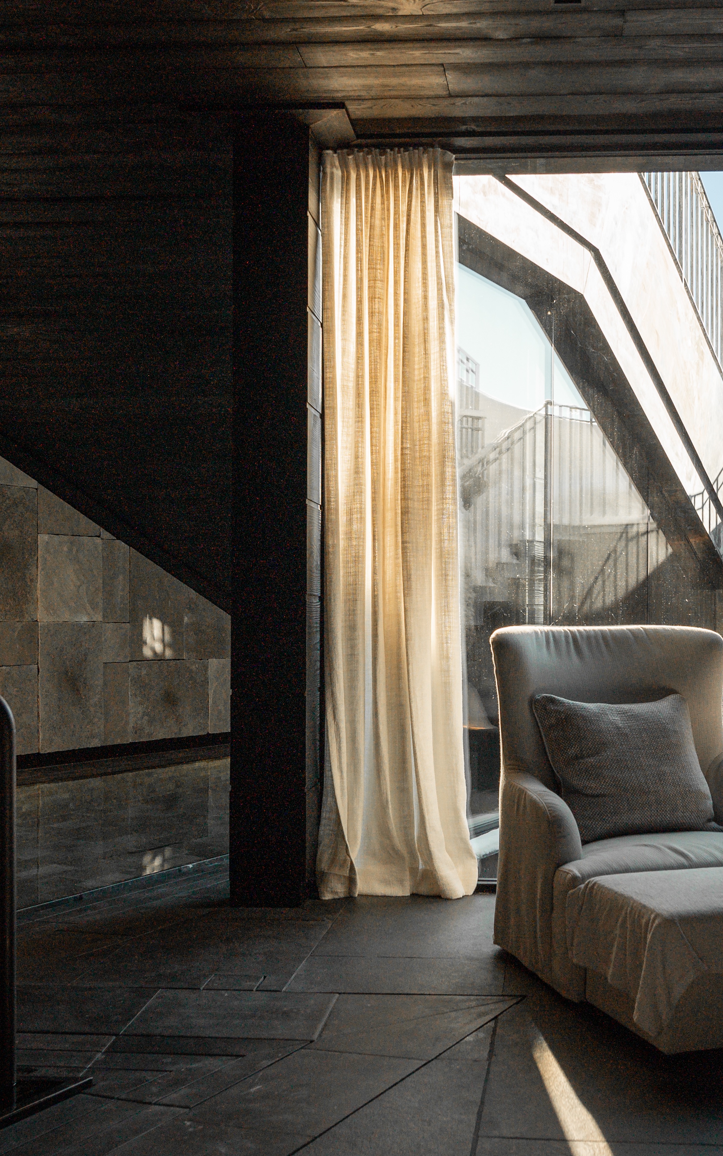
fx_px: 1261
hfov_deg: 31.7
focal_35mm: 40
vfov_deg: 49.3
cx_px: 482
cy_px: 554
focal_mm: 24
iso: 640
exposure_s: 1/1600
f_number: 4
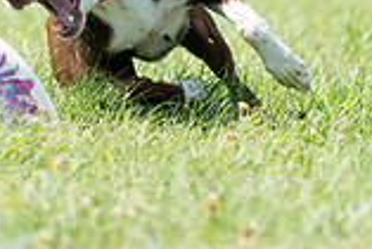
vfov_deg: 1.0
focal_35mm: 1360
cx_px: 118
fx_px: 14066
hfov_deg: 1.5
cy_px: -120
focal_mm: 368
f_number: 6.3
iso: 2000
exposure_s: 1/4000
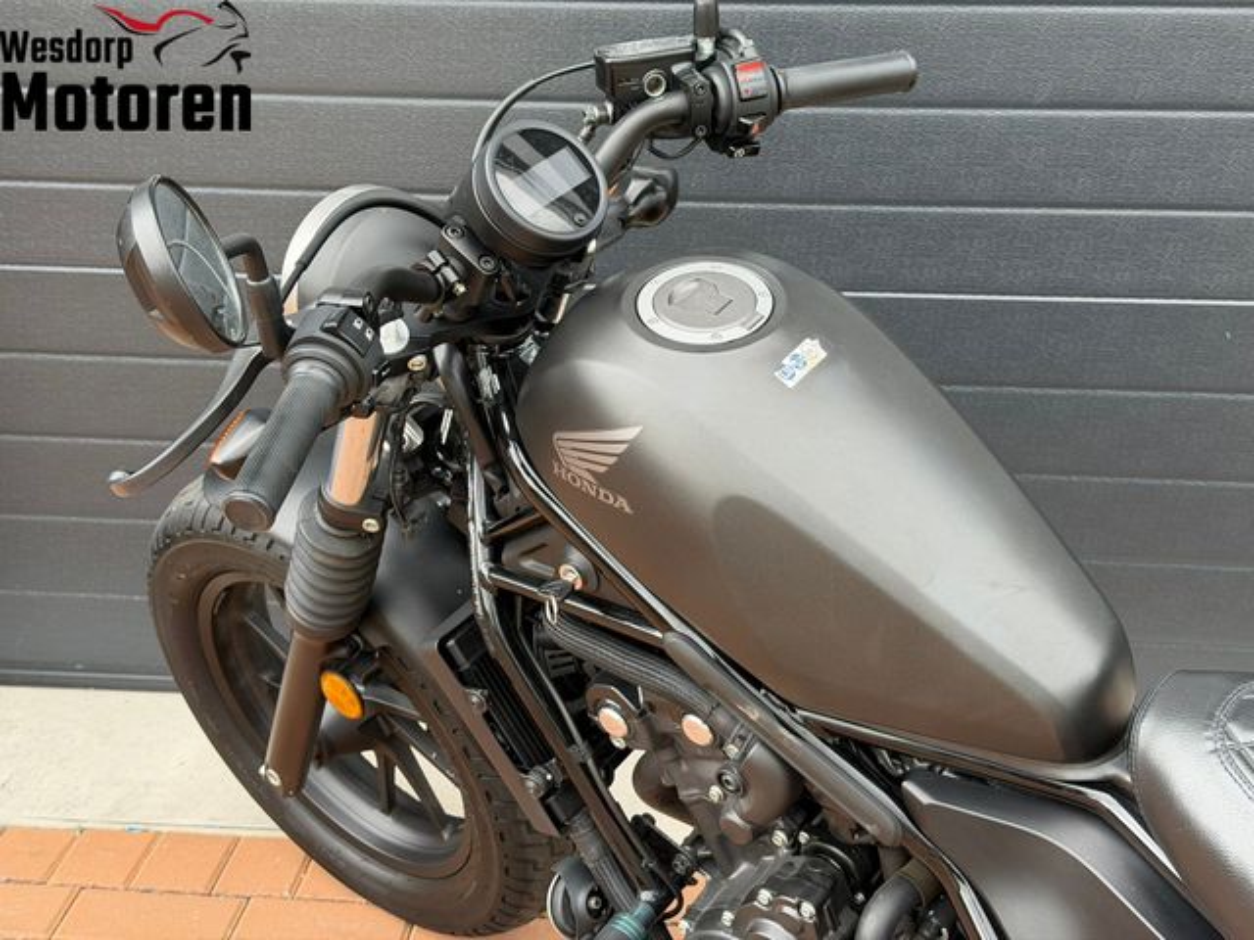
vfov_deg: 30.3
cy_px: 470
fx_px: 1739
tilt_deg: -23.3
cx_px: 627
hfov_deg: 39.7
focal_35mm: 48
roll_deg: +0.5
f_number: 1.78
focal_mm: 6.76
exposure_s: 1/170
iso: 80
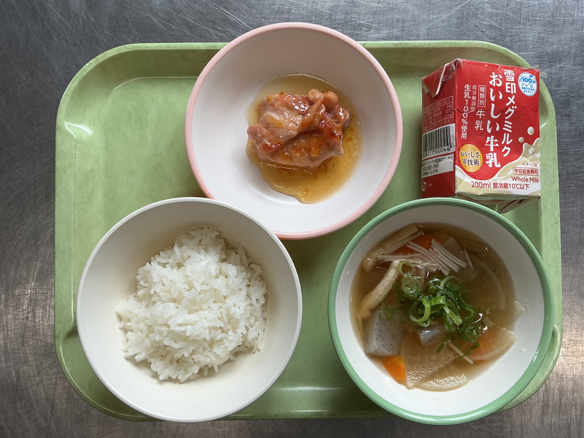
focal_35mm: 29
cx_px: 292
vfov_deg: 48.2
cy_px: 219
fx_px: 489
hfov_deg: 61.7
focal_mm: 3
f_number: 1.8
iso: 25
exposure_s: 1/120
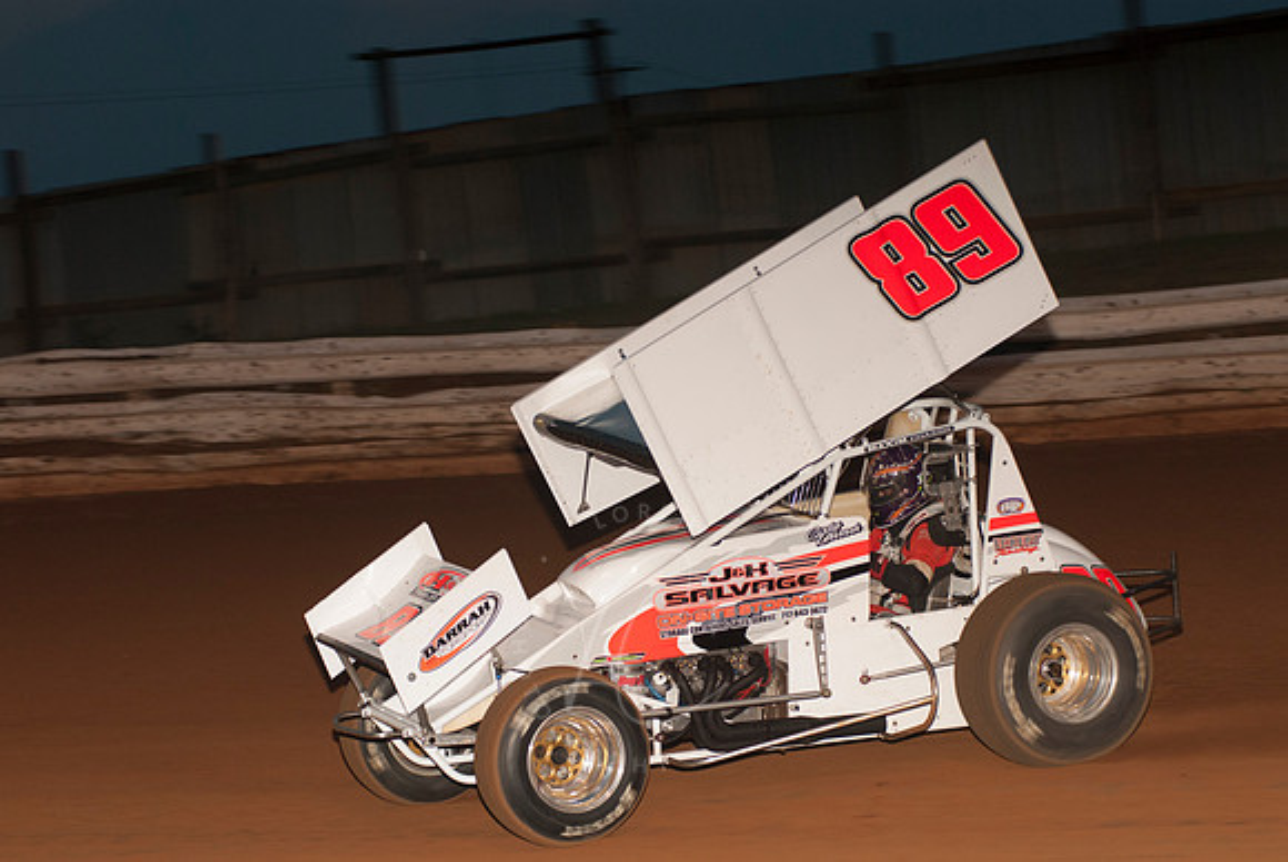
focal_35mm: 120
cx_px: 644
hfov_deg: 17.0
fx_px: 4298
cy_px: 431
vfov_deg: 11.4
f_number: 4
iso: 400
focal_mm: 80
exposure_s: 1/400
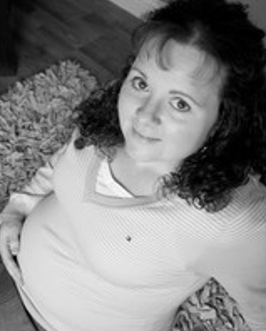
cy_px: 209
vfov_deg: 34.5
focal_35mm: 54
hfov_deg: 27.7
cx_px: 60
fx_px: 530
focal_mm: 19
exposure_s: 1/200
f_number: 2.8
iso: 250
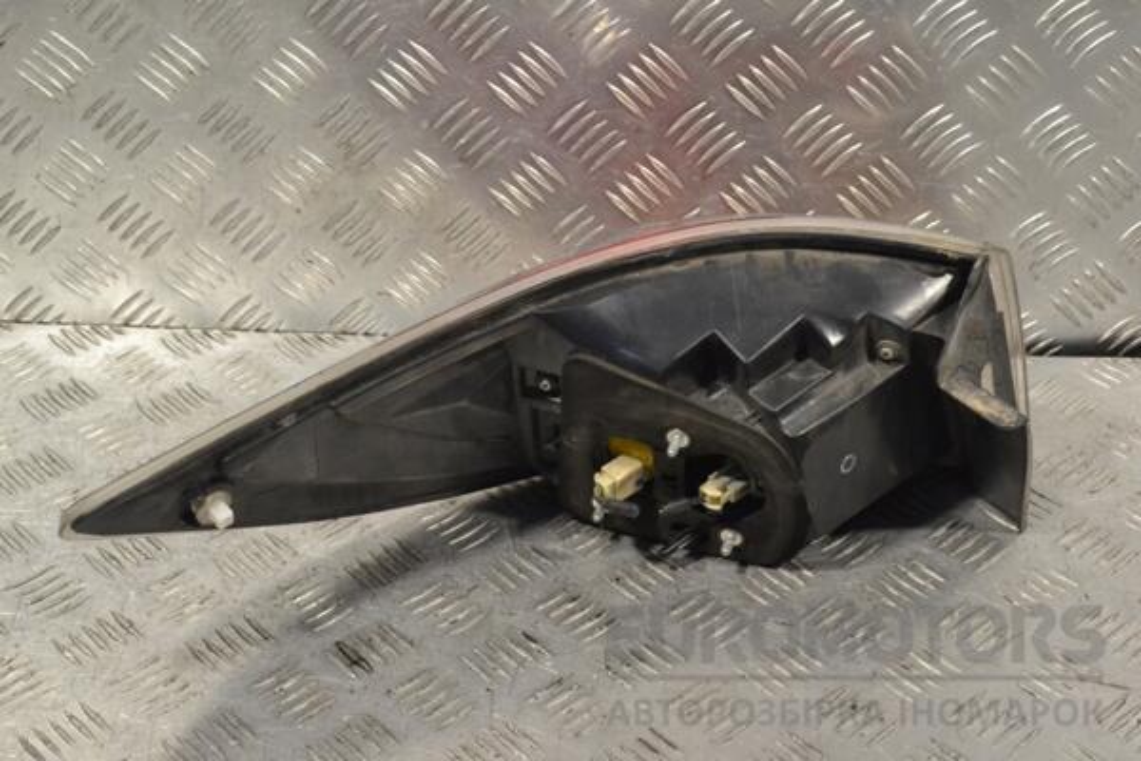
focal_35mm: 66
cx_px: 570
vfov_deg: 20.6
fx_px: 2092
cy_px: 380
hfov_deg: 30.5
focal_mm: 44
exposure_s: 1/320
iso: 3200
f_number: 9
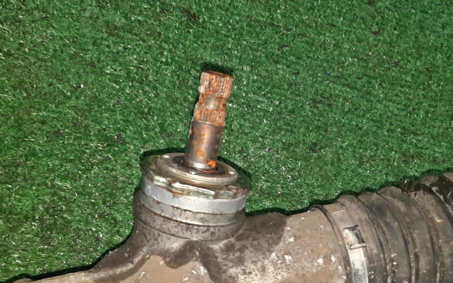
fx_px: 457
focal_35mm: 37
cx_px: 251
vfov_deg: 33.9
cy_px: 202
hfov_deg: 52.6
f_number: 2
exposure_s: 1/33
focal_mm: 4.6
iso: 319
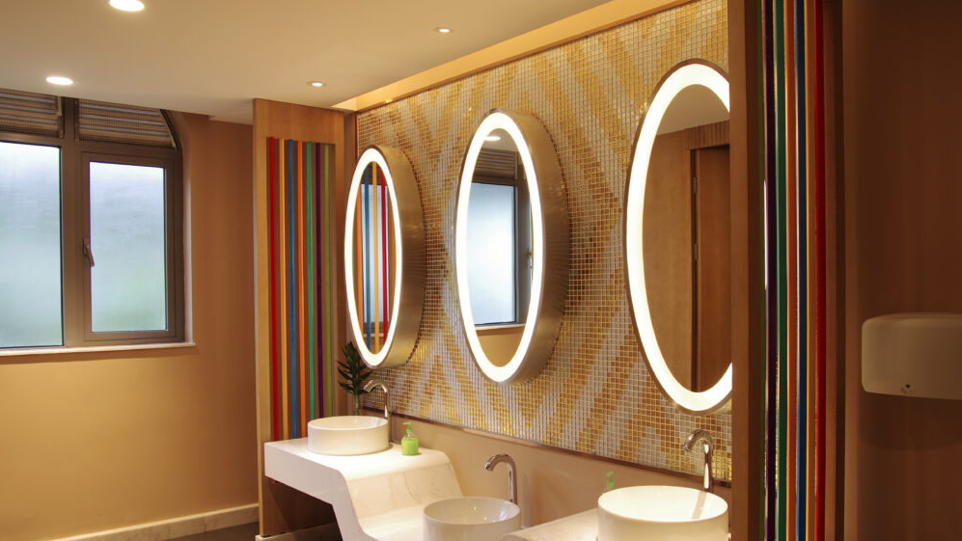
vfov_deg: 40.1
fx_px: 740
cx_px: 476
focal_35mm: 29
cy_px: 311
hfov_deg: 66.1
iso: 80
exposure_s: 1/3.33
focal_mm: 17.5
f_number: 5
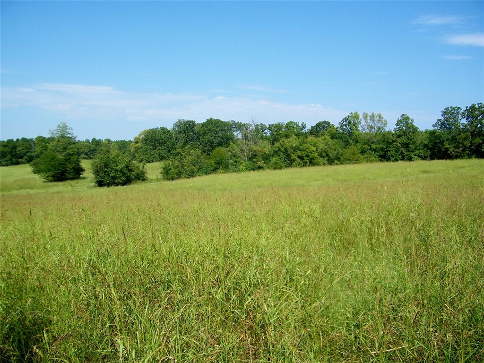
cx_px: 242
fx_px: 391
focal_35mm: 28
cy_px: 182
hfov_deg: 63.4
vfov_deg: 49.7
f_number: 7
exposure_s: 1/200
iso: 80
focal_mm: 5
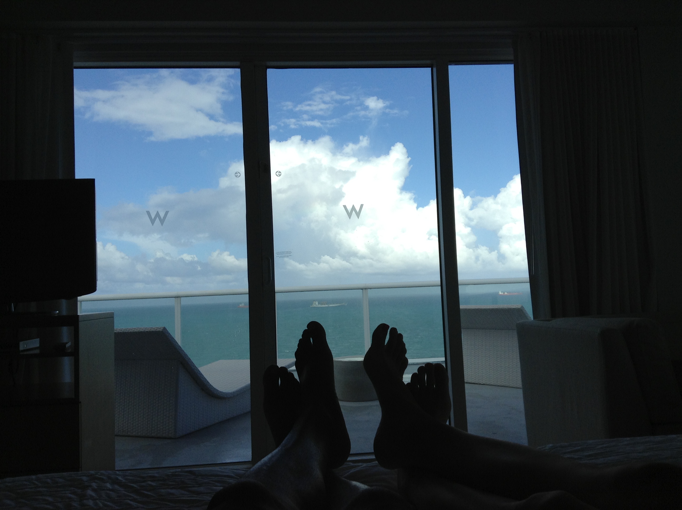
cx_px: 341
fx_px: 649
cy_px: 255
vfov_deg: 42.8
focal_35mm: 33
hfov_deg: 55.4
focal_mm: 3.3
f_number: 2.4
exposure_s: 1/522
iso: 32
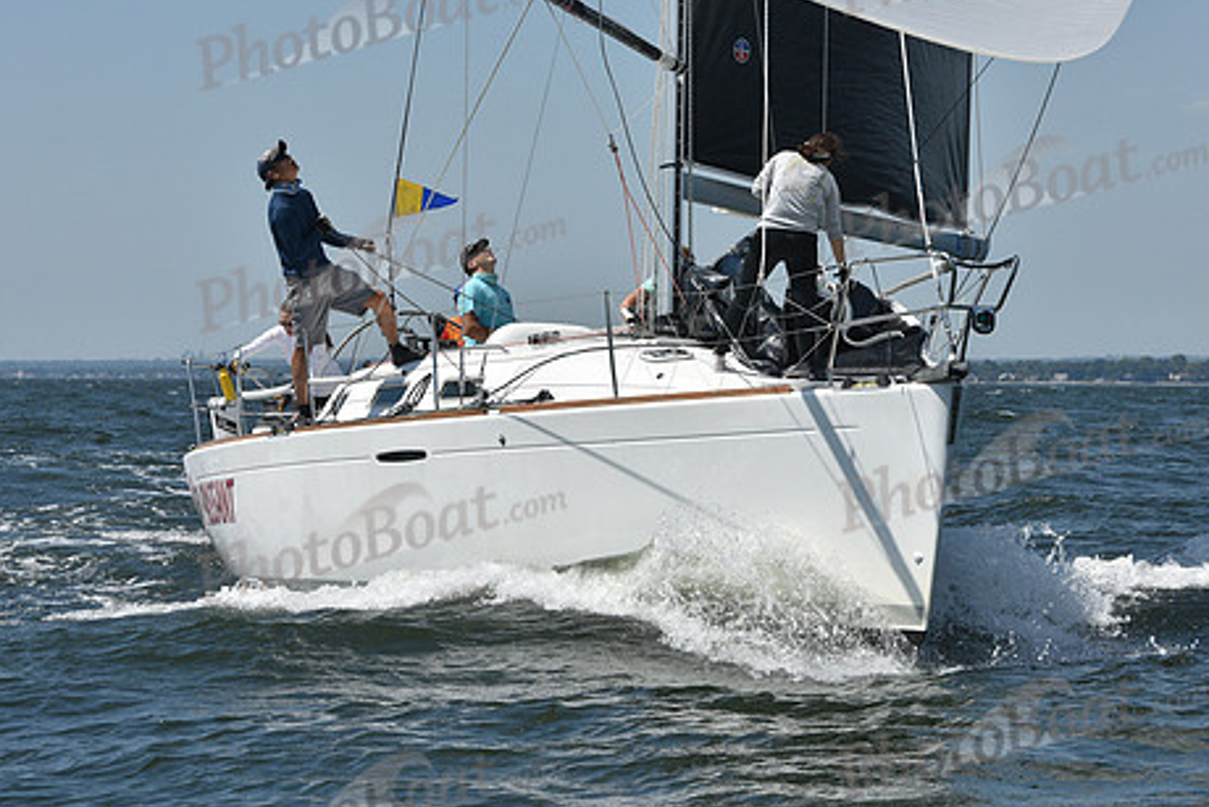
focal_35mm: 126
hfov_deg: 16.2
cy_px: 364
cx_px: 704
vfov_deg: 10.9
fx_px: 4233
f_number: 10
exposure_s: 1/1250
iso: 250
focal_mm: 100
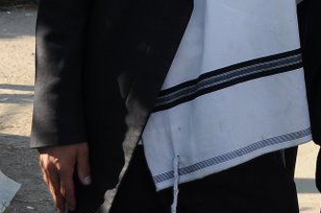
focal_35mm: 145
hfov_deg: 13.7
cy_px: -131
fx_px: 1287
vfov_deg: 9.1
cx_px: 413
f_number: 5.6
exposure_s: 1/500
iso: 250
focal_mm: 29
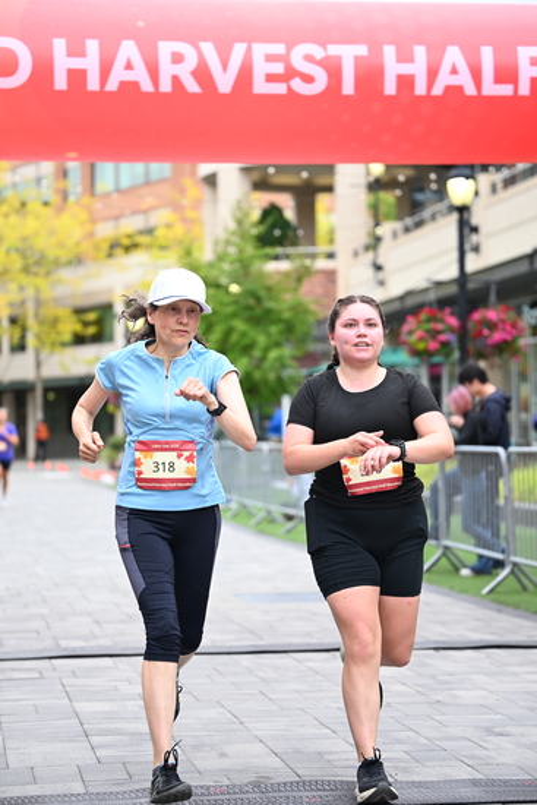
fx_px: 1833
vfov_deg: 24.8
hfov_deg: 16.7
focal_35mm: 82
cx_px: 268
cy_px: 402
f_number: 2.8
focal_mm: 82
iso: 640
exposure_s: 1/1600
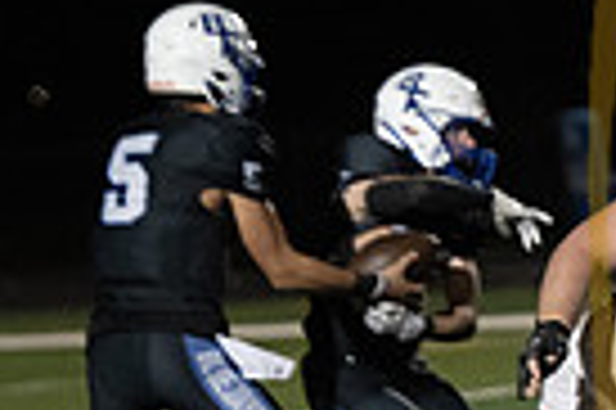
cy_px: 304
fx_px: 7964
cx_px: 967
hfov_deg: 4.4
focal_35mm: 466
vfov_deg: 2.9
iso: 5000
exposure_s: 1/1250
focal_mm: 110
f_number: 2.8
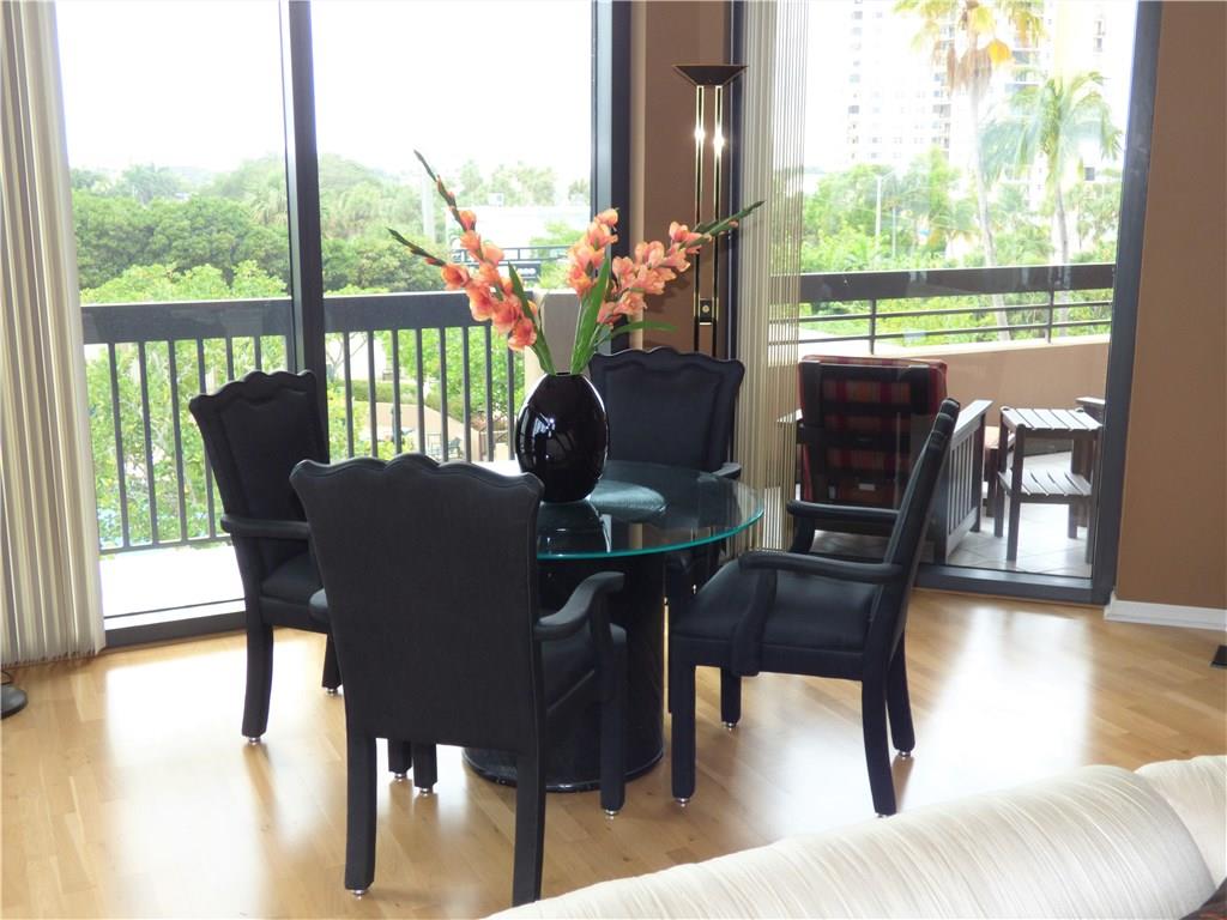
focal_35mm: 38
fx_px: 1347
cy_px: 460
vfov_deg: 37.7
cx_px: 614
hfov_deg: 49.0
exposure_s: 1/60
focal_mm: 6.8
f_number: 3.5
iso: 160
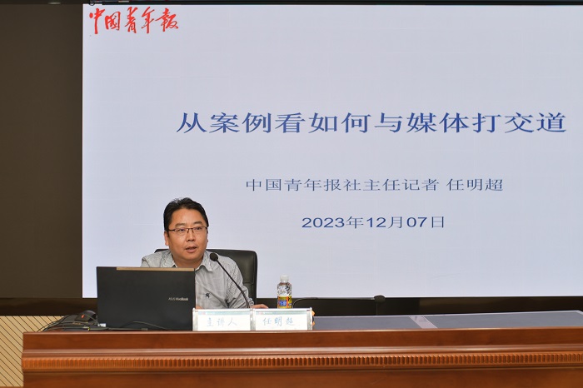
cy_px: 194
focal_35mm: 52
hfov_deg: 37.9
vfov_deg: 25.7
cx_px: 292
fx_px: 850
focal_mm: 35
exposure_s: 1/125
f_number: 2.8
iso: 100
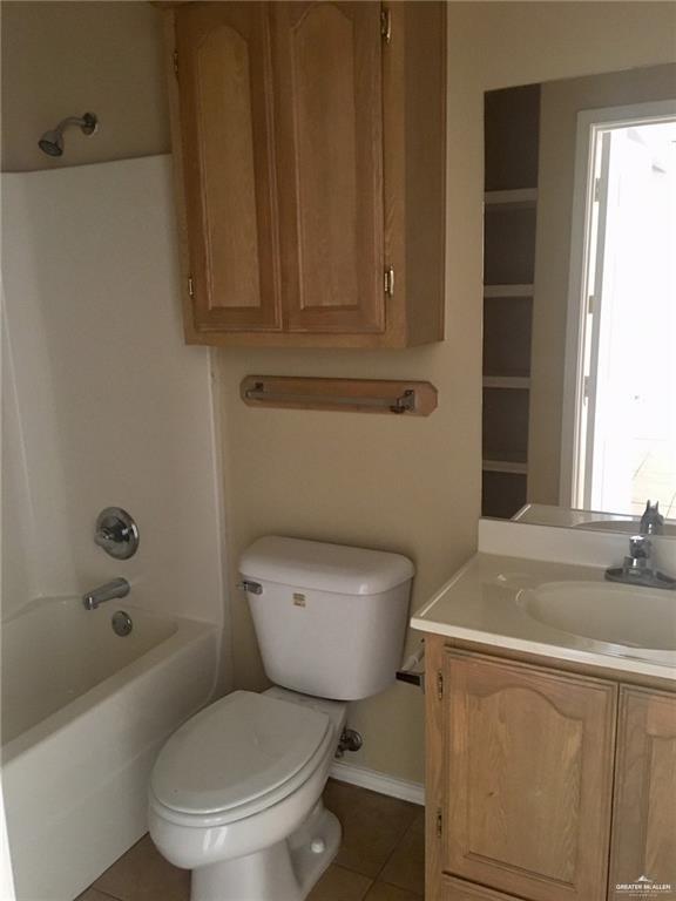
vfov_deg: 61.7
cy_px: 450
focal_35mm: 29
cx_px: 338
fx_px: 755
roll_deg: +1.7
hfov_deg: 48.2
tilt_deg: -12.2
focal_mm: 4.15
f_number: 2.2
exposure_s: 1/15
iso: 200
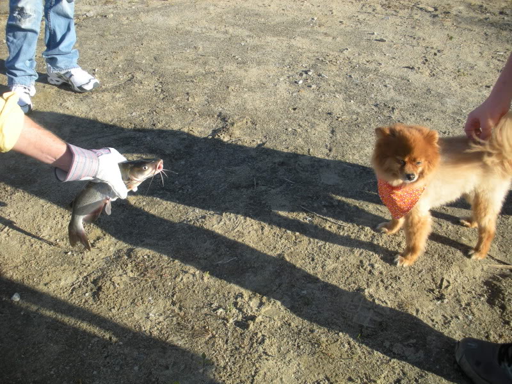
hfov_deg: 51.4
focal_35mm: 36
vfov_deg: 39.7
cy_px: 192
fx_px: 532
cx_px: 256
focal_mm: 6.3
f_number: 3.5
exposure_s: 1/289
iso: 64
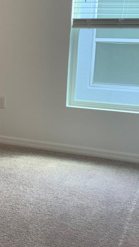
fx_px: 406
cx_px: 23
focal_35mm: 62
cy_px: 134
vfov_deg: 33.8
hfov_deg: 19.2
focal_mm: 3
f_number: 1.8
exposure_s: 1/60
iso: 40
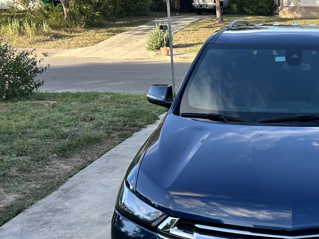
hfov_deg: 34.5
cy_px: 175
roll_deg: -1.3
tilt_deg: -20.4
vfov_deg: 28.2
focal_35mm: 51
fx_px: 470
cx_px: 309
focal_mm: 5.7
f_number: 1.5
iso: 50
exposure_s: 1/509
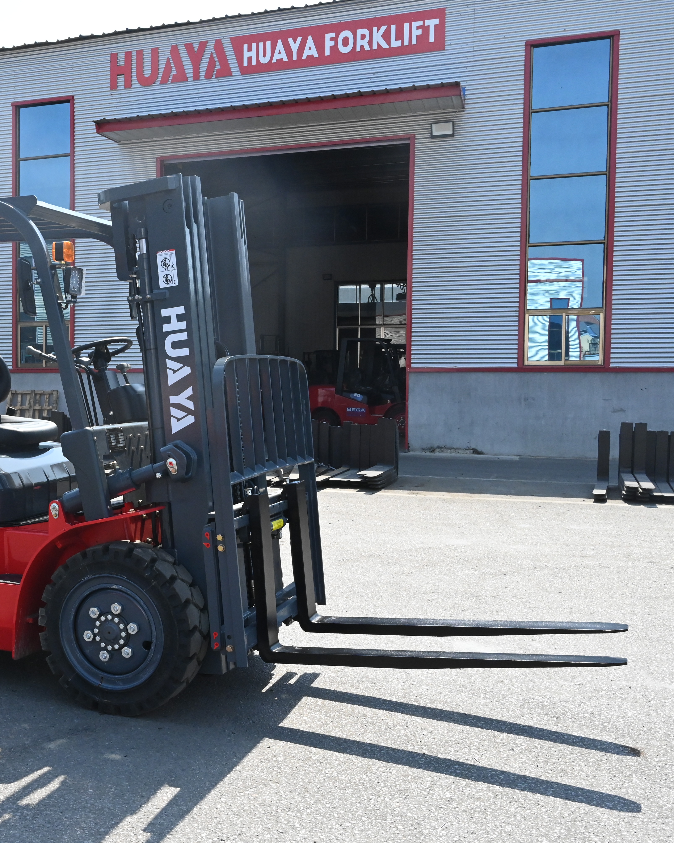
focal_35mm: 41
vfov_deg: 44.8
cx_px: 74
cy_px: 421
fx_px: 1022
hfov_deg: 34.5
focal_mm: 29
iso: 2500
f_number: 14
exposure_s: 1/800
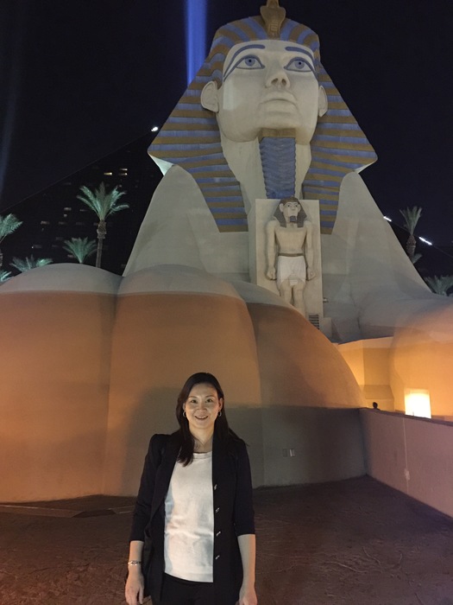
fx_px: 506
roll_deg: +0.6
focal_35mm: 29
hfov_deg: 48.2
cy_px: 302
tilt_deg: +9.2
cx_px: 226
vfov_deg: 61.7
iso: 250
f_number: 2.2
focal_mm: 4.15
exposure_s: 1/4
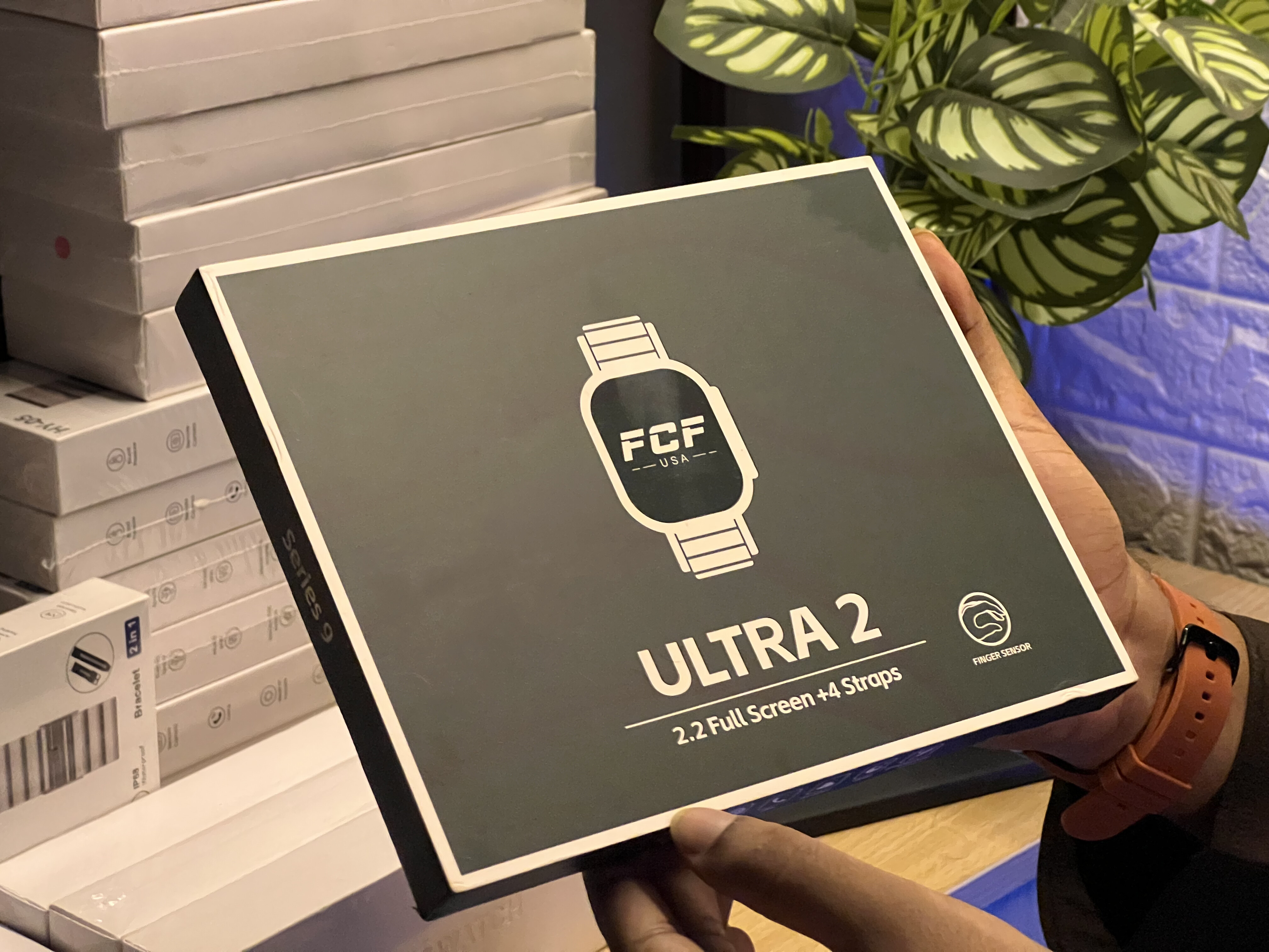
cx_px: 634
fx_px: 2823
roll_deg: -0.8
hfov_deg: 25.3
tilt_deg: -19.0
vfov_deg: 19.1
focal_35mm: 77
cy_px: 476
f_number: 2.8
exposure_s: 1/34
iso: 800
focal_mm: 9
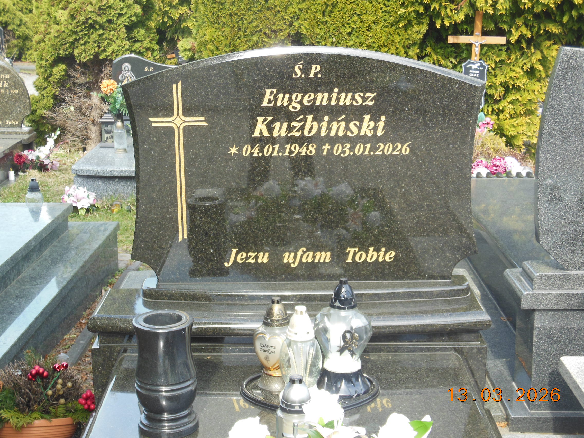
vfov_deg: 25.7
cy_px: 219
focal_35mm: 57
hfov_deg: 33.8
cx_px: 292
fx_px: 962
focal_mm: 10.2
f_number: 4.1
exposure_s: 1/125
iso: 125
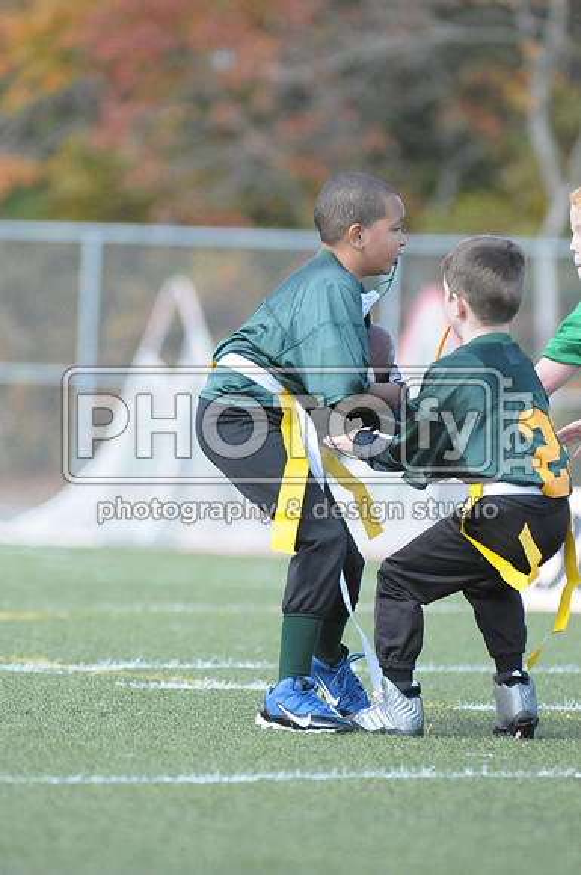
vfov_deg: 5.1
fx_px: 9833
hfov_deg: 3.4
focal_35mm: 405
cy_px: 438
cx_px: 290
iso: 1600
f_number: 4
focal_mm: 270
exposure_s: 1/2500
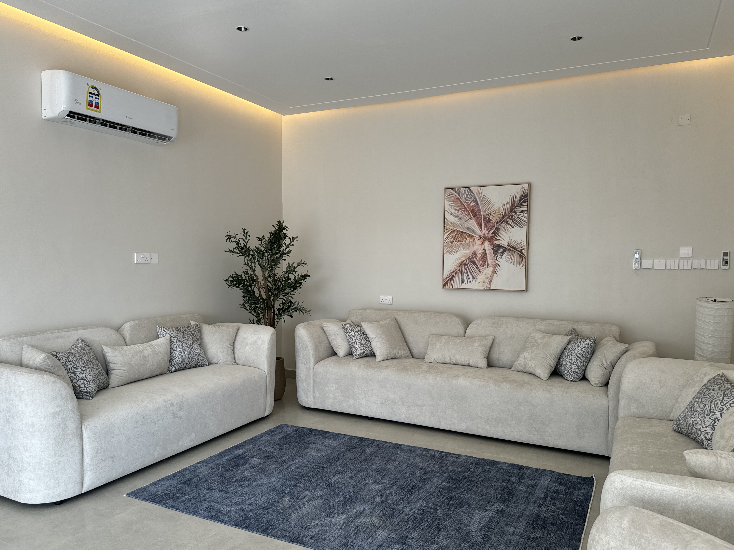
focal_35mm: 26
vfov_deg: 53.1
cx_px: 348
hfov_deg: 67.3
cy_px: 282
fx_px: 551
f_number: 1.78
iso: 50
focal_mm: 6.86
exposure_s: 1/100
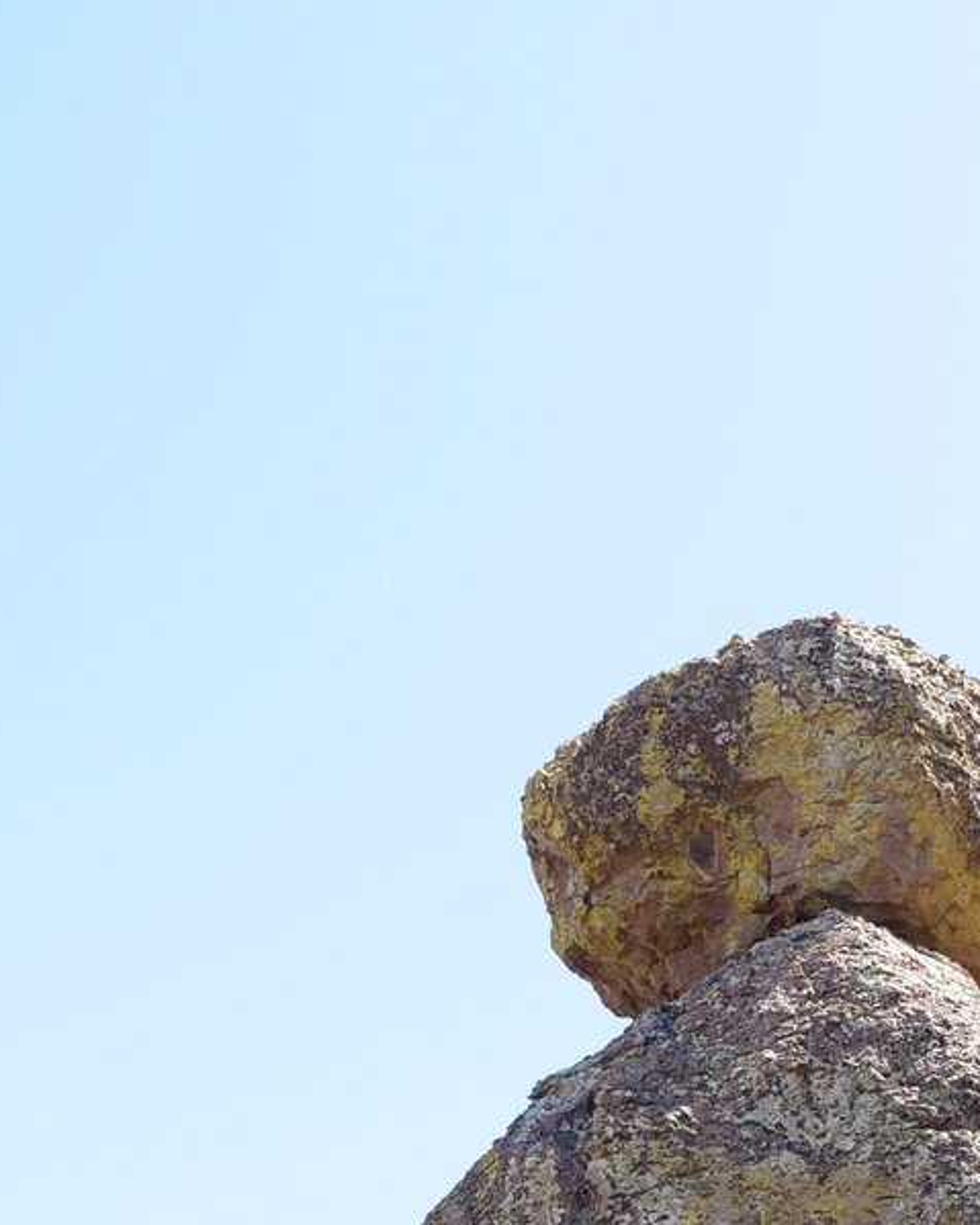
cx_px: 886
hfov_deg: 20.5
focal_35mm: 73
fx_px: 2647
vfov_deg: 23.8
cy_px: 1456
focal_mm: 14
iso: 200
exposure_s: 1/200
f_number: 5
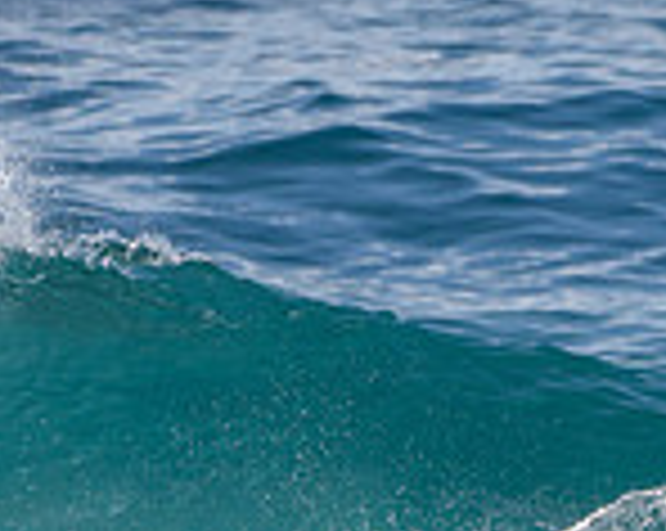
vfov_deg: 0.7
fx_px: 44370
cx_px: 777
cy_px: 561
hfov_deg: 0.9
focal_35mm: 2254
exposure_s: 1/2000
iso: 90
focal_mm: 500
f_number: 5.6
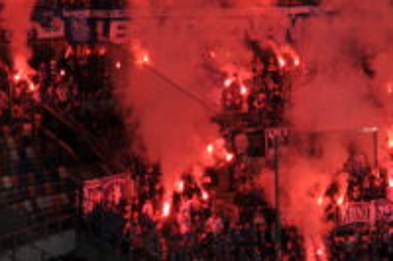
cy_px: -13
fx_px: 1674
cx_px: 162
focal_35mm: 153
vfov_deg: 8.9
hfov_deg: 13.4
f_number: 4.5
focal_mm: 35
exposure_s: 1/500
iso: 250
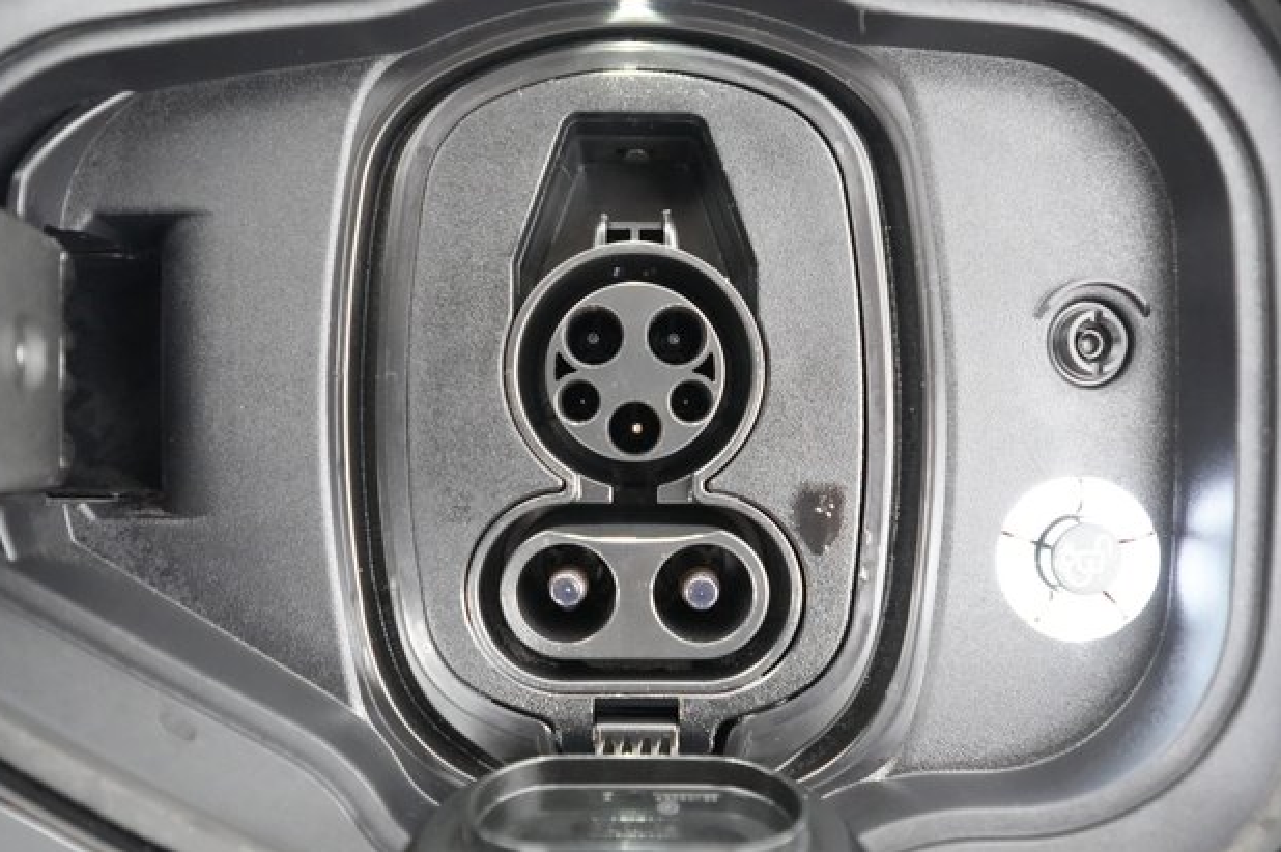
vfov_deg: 44.9
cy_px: 435
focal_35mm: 29
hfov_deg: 63.7
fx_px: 1031
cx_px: 636
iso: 12800
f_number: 2.8
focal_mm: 28
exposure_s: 1/30
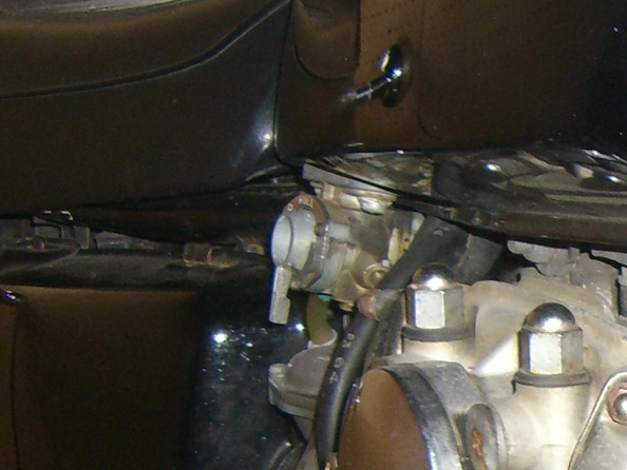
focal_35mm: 131
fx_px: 2374
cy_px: 605
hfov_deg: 14.2
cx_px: 915
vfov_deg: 11.1
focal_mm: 6.2
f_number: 2.7
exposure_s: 1/60
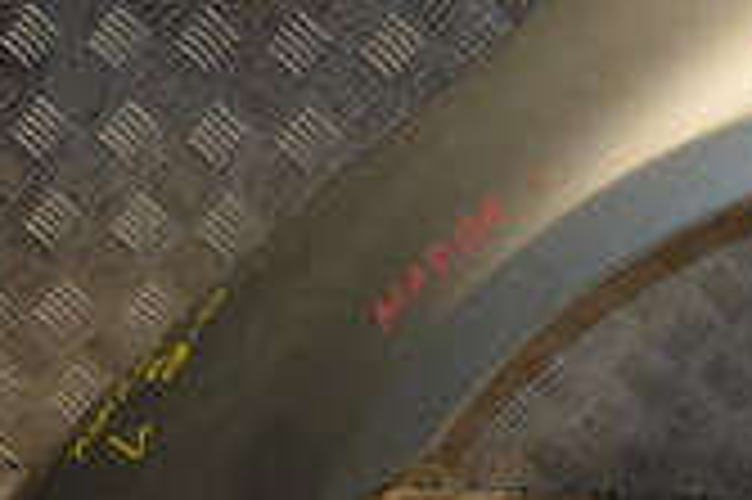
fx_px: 2024
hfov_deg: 18.4
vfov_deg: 13.9
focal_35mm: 97
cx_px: 1157
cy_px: 36
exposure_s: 1/200
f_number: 11
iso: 800
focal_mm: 18
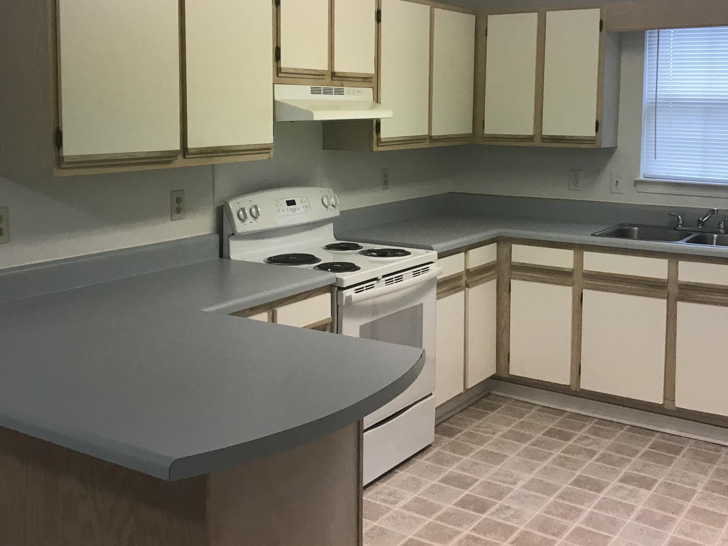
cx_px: 344
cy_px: 190
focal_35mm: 41
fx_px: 862
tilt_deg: -5.1
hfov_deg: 45.8
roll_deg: +1.2
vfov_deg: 34.9
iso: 40
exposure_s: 1/30
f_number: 1.8
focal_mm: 3.99
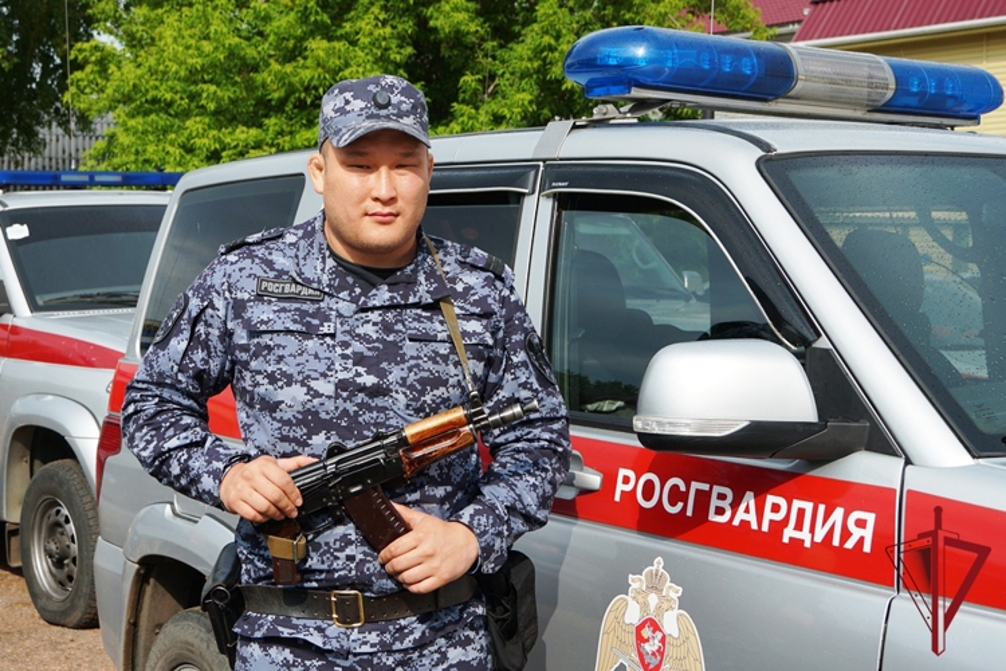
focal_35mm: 48
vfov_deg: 28.1
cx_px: 503
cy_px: 336
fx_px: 1341
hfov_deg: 41.1
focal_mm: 32
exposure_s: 1/400
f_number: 5.6
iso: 100
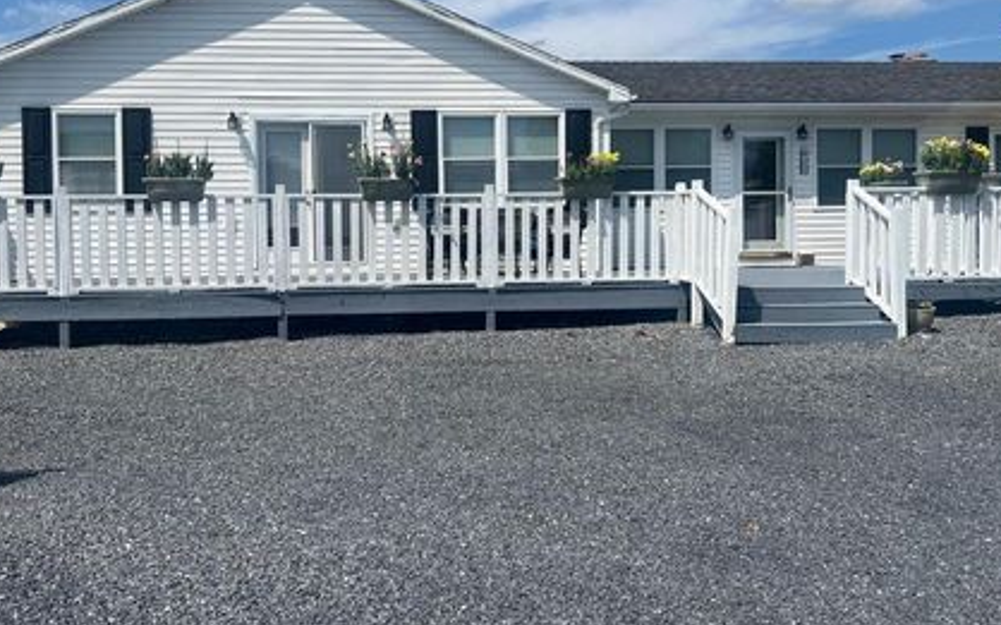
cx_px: 448
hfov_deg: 58.0
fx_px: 900
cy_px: 241
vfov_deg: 38.1
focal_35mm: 33
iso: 50
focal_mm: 5.7
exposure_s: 1/7463
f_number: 1.5
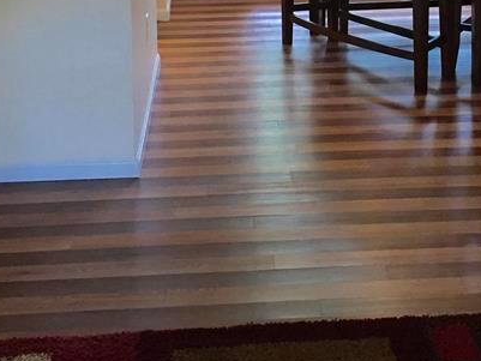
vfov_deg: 18.8
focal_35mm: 74
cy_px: -76
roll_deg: -0.4
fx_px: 1029
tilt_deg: -8.3
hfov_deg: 26.3
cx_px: 295
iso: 125
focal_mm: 4.15
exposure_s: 1/30
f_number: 2.2
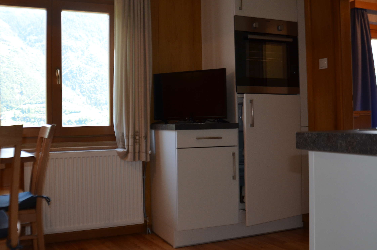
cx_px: 166
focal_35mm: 36
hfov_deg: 53.1
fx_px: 376
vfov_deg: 36.7
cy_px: 115
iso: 400
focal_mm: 18
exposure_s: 1/125
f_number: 3.5
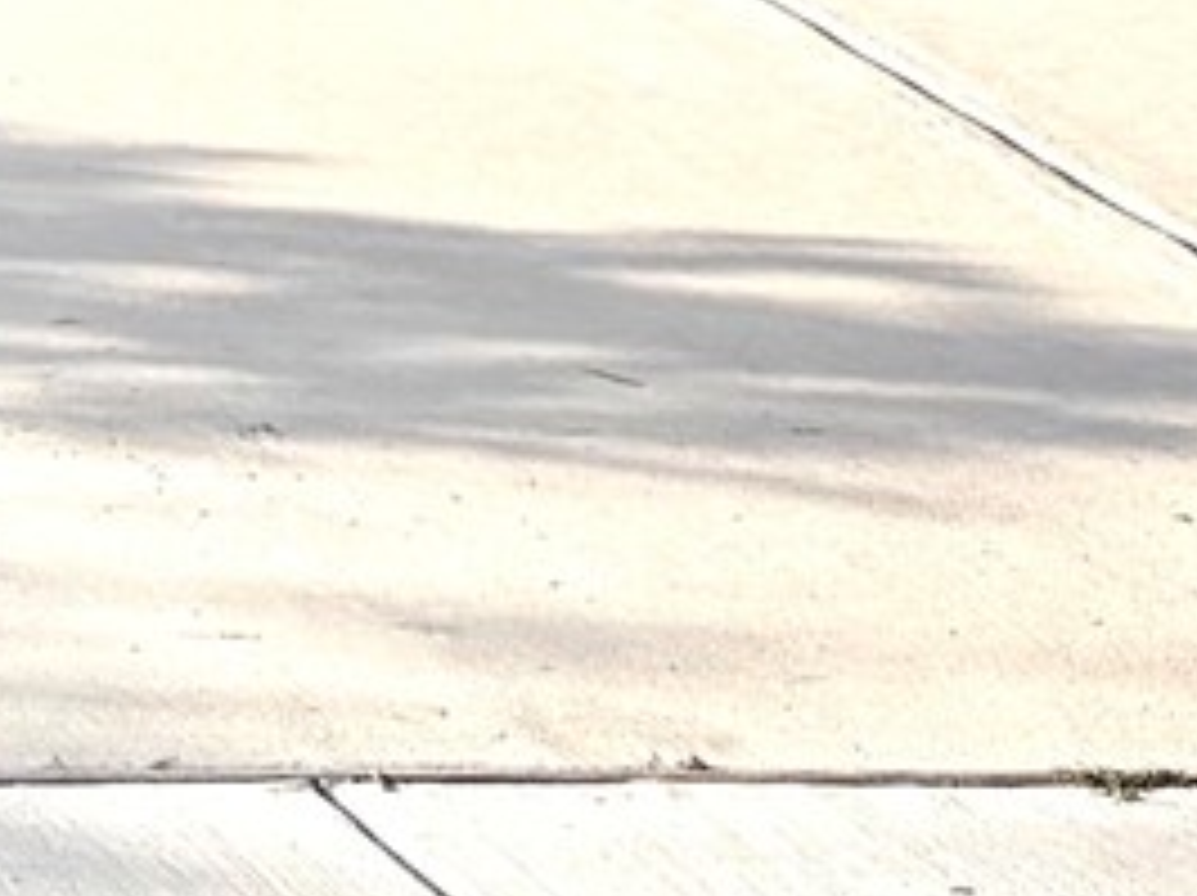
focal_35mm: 185
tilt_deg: +1.9
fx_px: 6391
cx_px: -2007
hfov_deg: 9.2
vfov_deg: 7.5
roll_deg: -0.5
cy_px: -1234
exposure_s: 1/2907
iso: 80
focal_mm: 6.76
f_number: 1.78
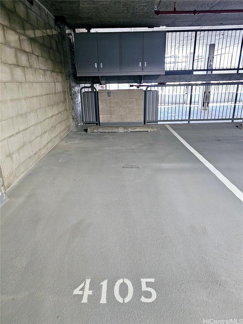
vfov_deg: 73.9
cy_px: 162
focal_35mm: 23
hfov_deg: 58.9
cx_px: 122
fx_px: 215
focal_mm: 6.3
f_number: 1.7
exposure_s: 1/120
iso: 800
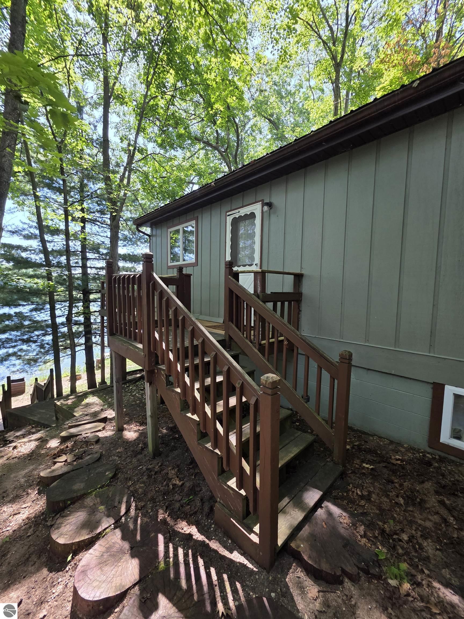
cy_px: 310
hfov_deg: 89.9
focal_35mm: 13
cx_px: 232
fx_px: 232
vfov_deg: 106.2
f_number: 1.9
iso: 40
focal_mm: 2.2
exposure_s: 1/208
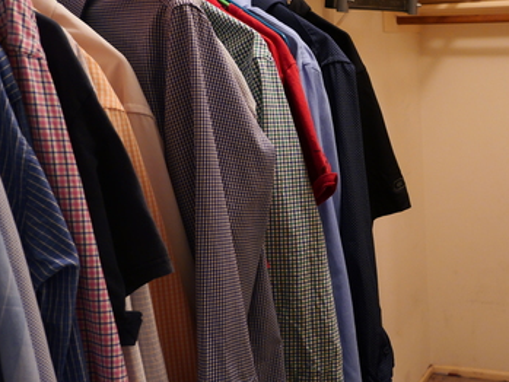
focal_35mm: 44
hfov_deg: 40.2
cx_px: 445
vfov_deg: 32.8
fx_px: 647
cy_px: 146
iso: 1000
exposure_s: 1/10
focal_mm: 12
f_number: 3.5
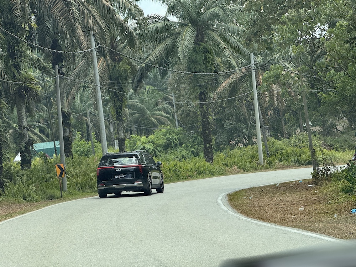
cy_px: 134
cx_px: 178
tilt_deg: +0.7
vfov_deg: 12.3
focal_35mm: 120
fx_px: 1234
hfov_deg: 16.4
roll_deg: +5.3
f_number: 2.8
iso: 50
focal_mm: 15.66
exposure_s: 1/638
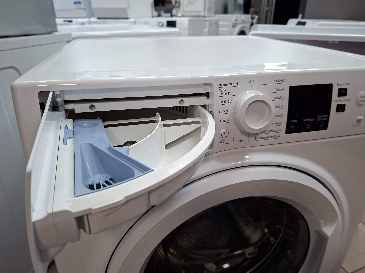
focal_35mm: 23
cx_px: 182
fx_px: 243
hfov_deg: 73.9
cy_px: 136
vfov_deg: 58.9
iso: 160
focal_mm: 5.54
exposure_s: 1/50
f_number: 1.8
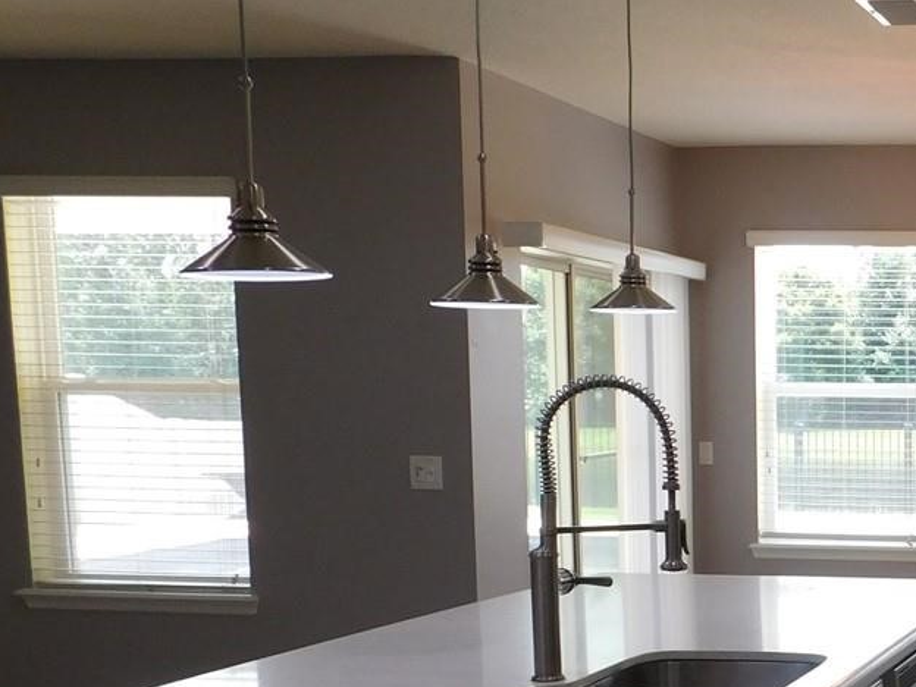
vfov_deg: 24.2
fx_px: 1561
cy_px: 597
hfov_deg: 28.0
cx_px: 1138
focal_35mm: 59
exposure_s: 1/100
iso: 125
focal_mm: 4
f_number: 3
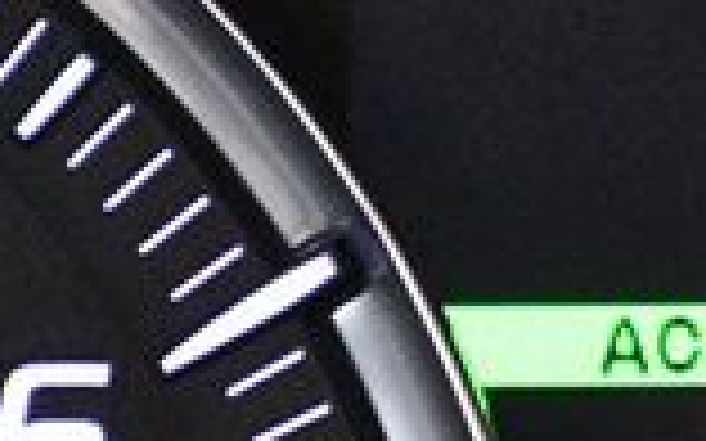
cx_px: 967
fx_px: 6559
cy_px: 22
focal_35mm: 341
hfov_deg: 6.1
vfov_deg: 3.8
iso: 12800
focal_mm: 55
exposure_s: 1/60
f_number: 5.6
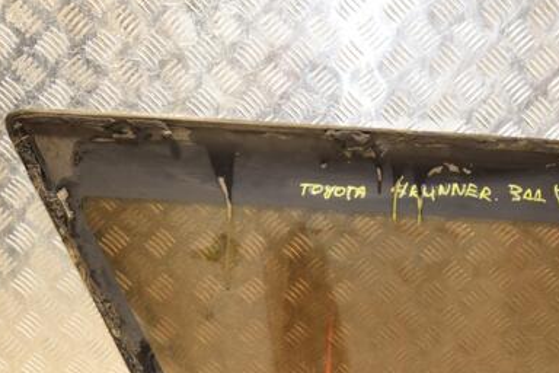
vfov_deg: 22.1
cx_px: 377
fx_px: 947
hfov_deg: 32.6
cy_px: 280
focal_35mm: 61
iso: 800
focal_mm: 26
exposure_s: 1/125
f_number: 5
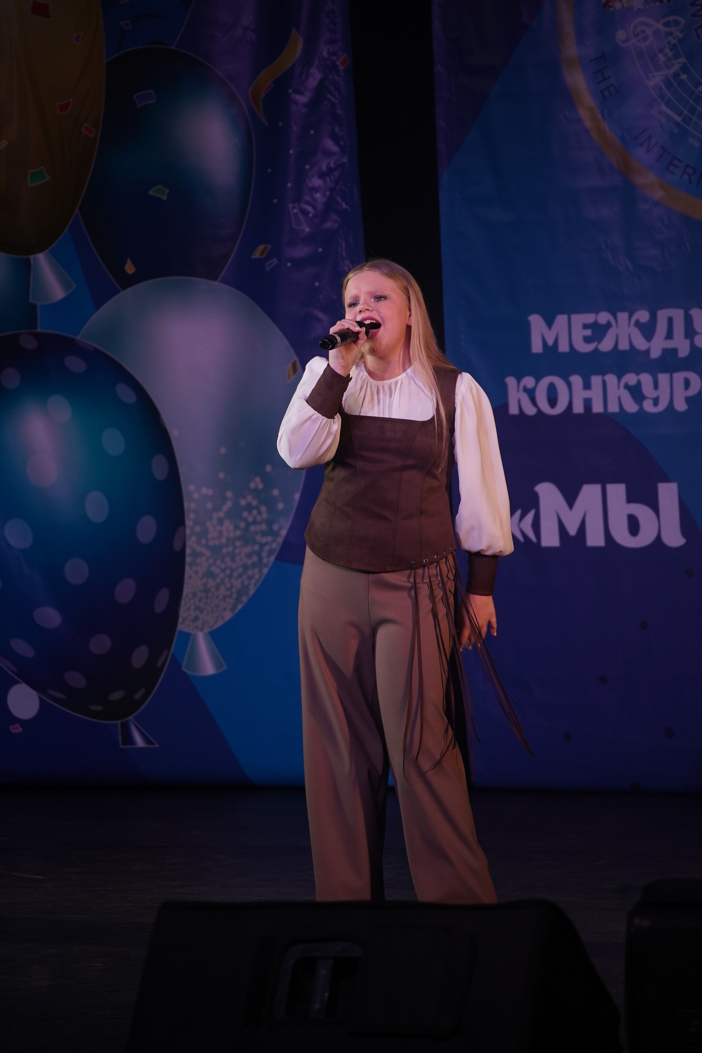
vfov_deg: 10.5
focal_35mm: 196
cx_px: 351
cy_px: 526
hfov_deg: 7.0
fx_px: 5733
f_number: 5.6
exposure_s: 1/250
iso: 1600
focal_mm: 196
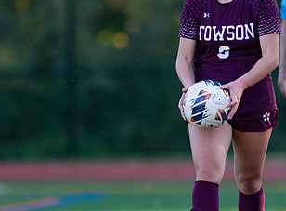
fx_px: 7669
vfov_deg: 1.6
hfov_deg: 2.1
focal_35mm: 934
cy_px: 69
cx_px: 229
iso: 1000
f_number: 2.8
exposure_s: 1/1600
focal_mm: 300
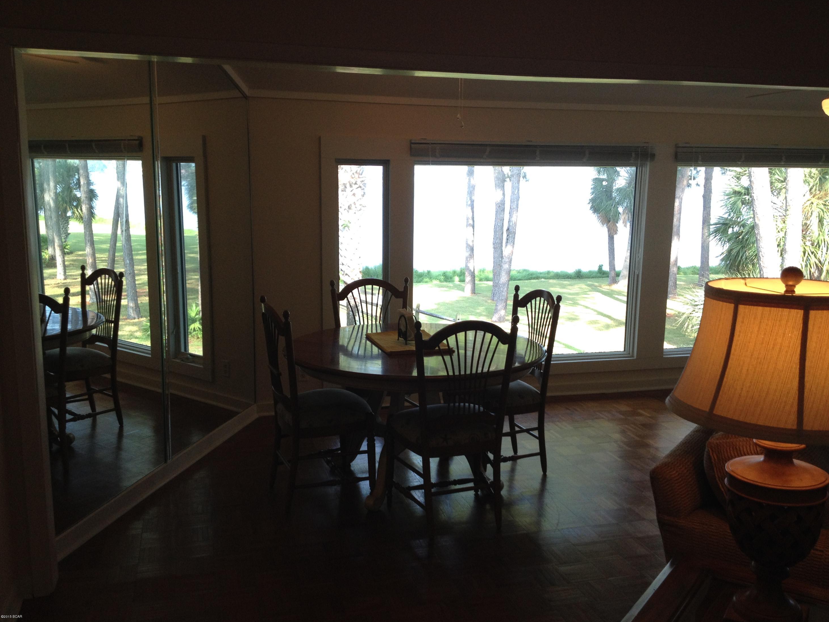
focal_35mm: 36
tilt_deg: -9.7
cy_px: 317
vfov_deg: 39.7
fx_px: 862
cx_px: 426
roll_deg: +0.5
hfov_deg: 51.3
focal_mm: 4.28
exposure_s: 1/120
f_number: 2.4
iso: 80
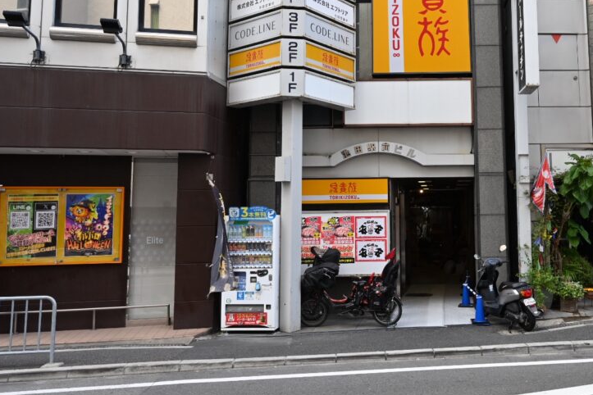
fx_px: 560
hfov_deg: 54.5
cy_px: 167
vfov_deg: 38.8
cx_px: 400
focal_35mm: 34
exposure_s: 1/160
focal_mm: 24
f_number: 8
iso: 500
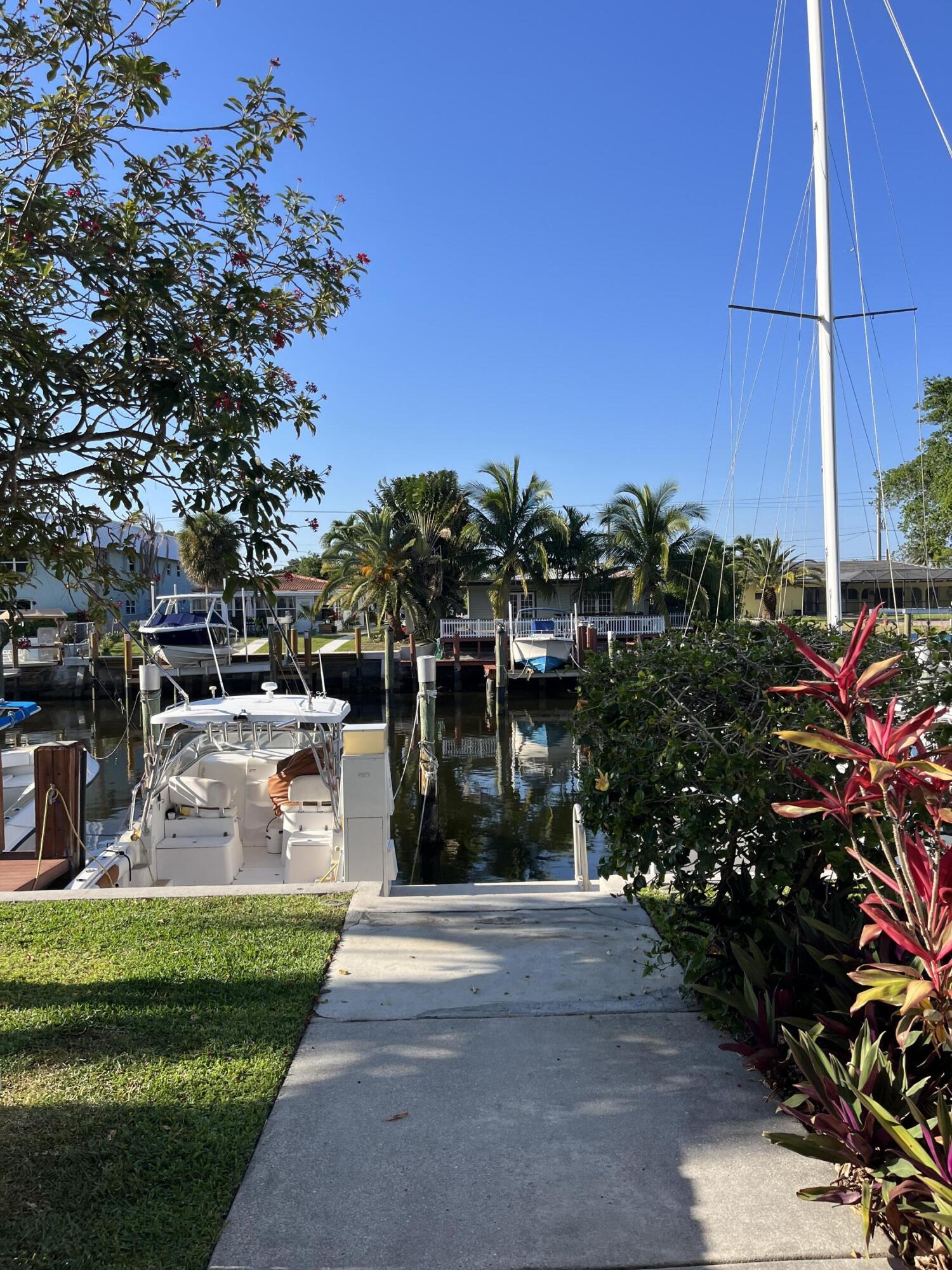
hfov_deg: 53.1
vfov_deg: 67.3
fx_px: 953
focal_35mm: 26
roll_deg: +0.8
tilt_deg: -3.2
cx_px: 476
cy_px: 635
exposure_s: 1/2101
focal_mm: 5.1
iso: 50
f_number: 1.6
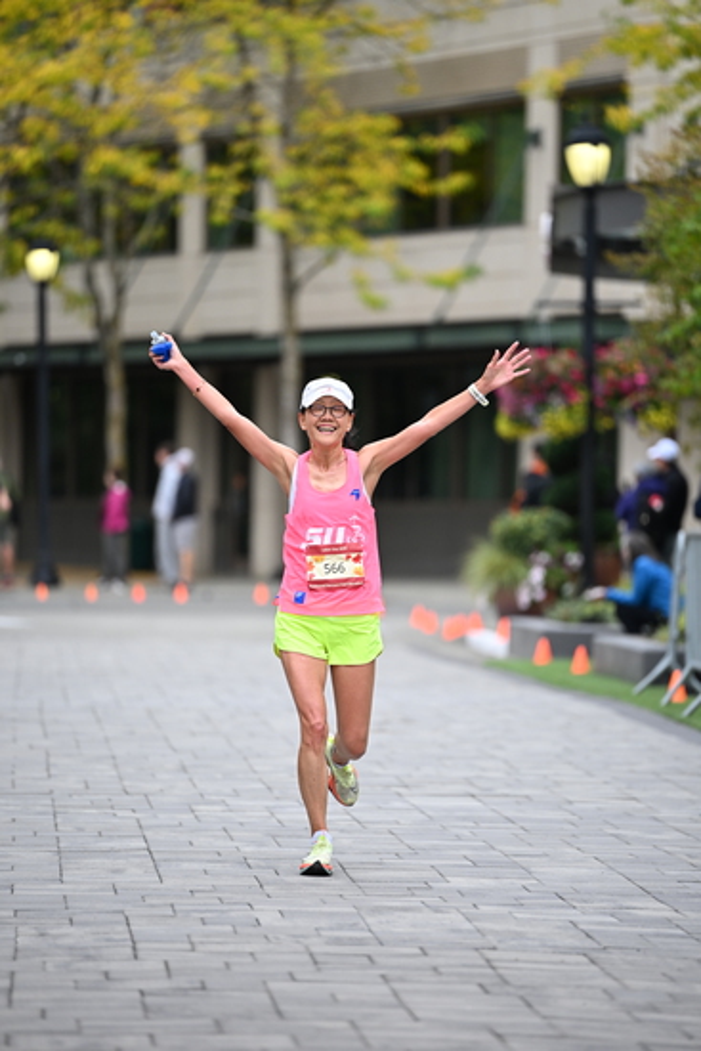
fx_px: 5838
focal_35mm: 200
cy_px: 526
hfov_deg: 6.9
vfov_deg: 10.3
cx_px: 350
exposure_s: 1/2000
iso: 640
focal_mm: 200
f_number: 2.8
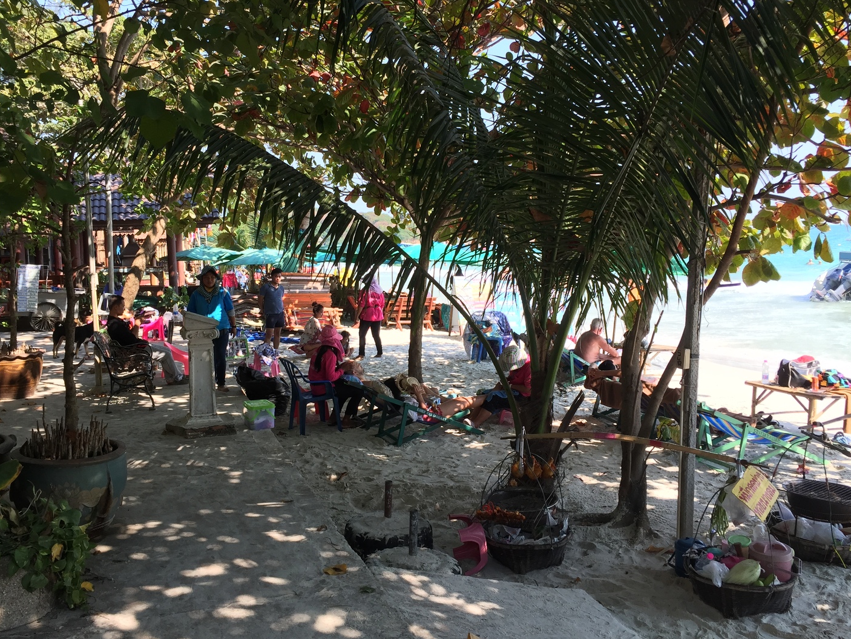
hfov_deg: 55.3
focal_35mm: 33
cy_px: 285
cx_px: 393
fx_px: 811
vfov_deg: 42.9
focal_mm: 4.15
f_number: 2.2
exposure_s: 1/395
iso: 32
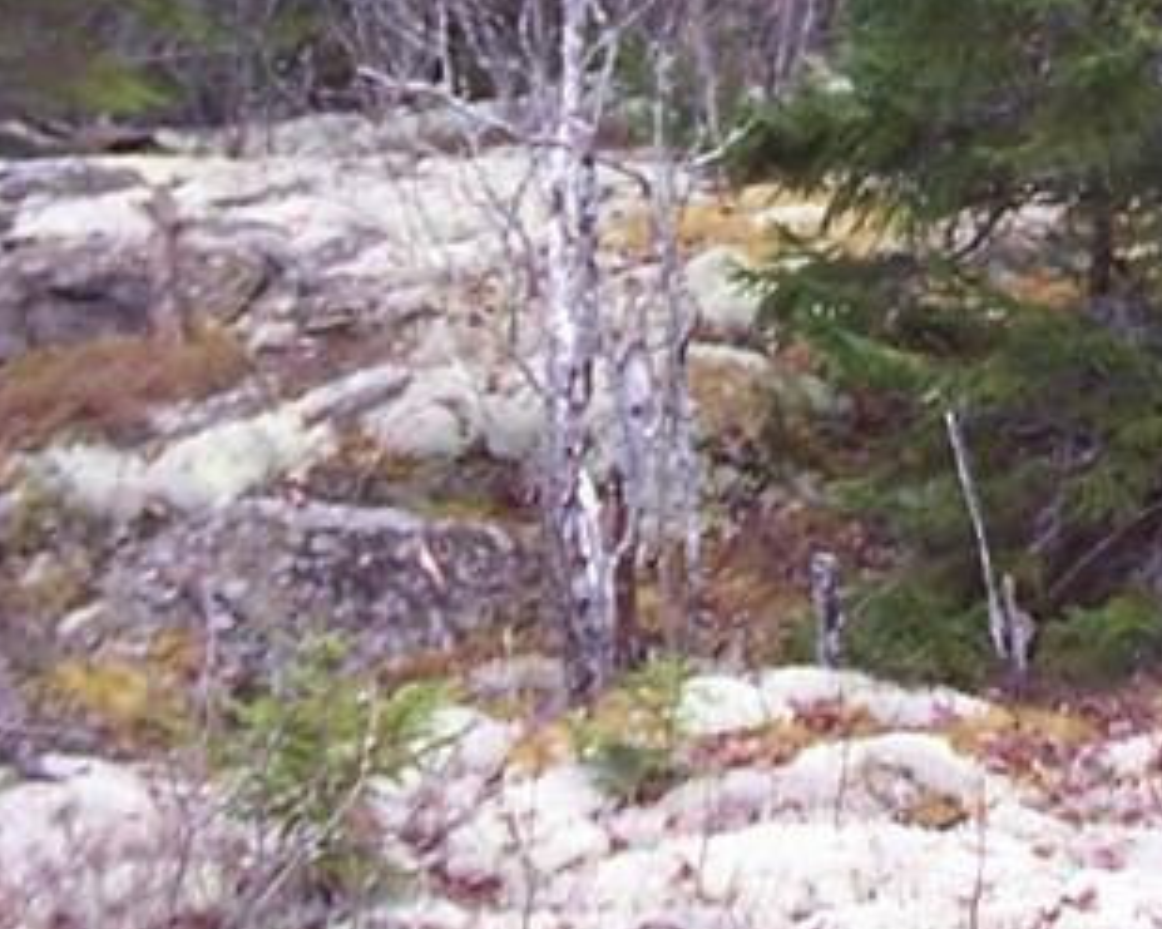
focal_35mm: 123
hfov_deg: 15.6
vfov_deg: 12.3
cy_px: -154
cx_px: 869
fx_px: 4229
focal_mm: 6.3
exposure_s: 1/30
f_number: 2.8
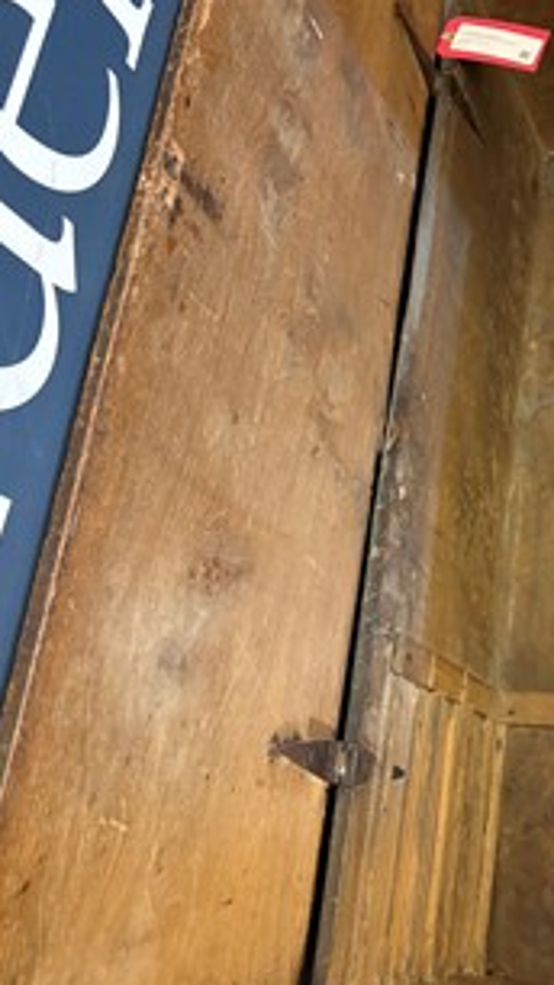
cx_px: 457
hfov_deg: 31.0
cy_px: 483
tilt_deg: -59.4
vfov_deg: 54.0
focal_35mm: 37
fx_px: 967
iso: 640
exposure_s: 1/25
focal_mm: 5.96
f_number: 1.6
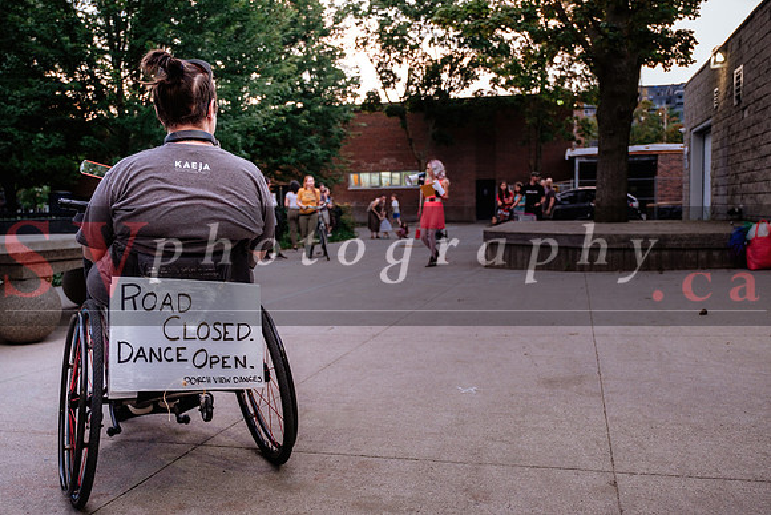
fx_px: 664
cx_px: 386
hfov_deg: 60.3
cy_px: 258
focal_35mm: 31
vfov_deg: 42.3
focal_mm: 20.6
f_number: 2.8
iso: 1600
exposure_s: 1/250
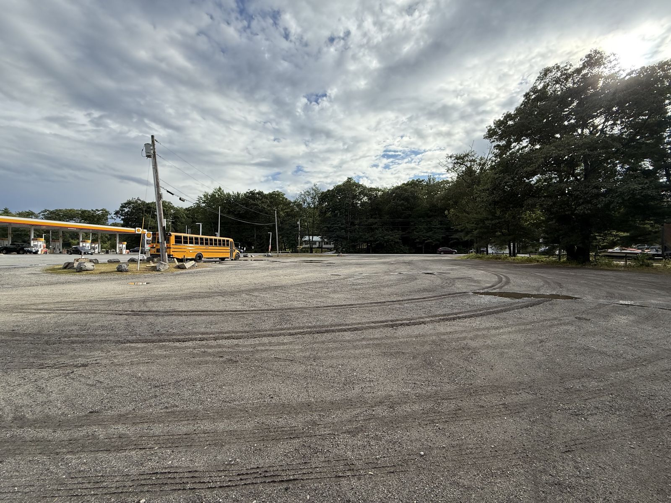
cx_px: 336
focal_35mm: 14
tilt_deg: +0.7
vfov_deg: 85.7
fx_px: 271
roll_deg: -0.5
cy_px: 252
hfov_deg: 102.1
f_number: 2.2
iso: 64
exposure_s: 1/1745
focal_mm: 2.22
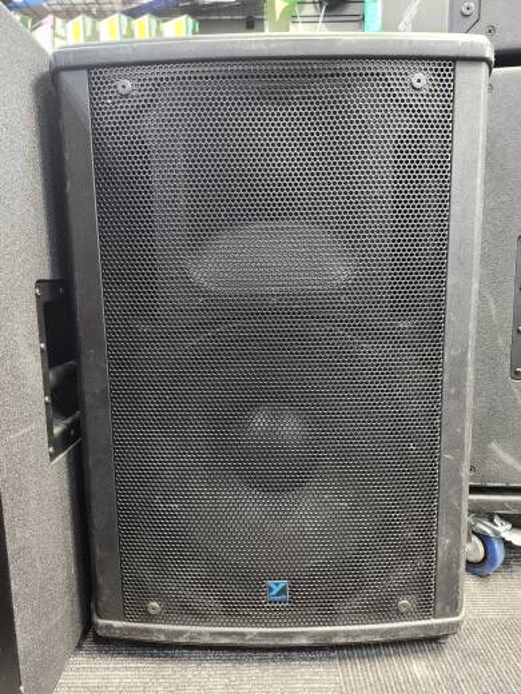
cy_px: 347
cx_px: 260
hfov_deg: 58.9
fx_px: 462
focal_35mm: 23
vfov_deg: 73.9
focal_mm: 5.54
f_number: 1.8
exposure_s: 1/30
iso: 640
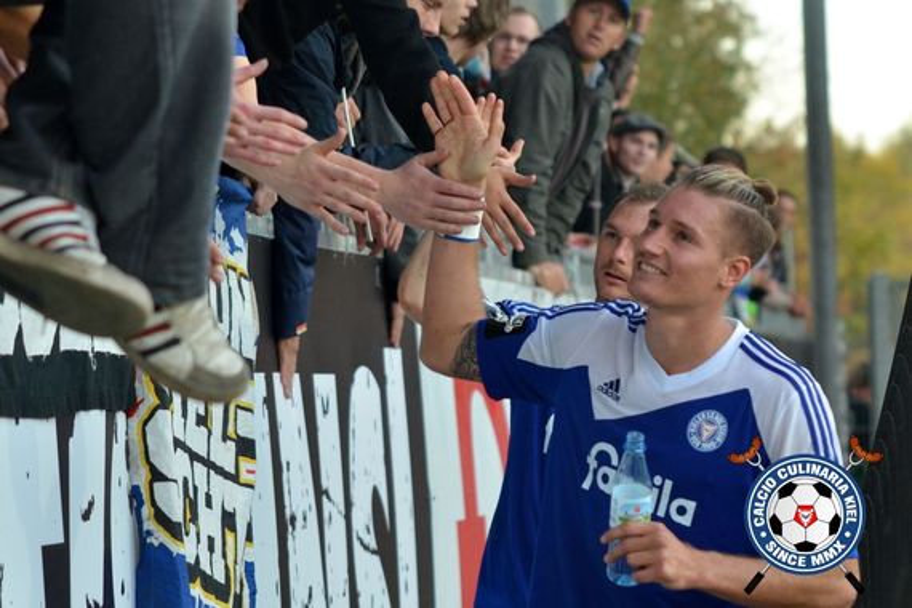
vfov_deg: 13.0
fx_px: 2660
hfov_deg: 19.5
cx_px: 456
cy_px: 304
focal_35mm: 105
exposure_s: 1/800
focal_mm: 70
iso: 800
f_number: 2.8
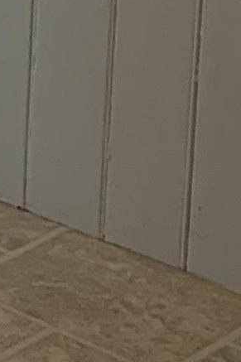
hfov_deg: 5.3
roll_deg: +0.5
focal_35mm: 190
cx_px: -1018
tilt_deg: -7.1
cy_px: -473
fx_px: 1909
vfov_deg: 9.7
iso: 64
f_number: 1.8
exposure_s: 1/60
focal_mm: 4.25
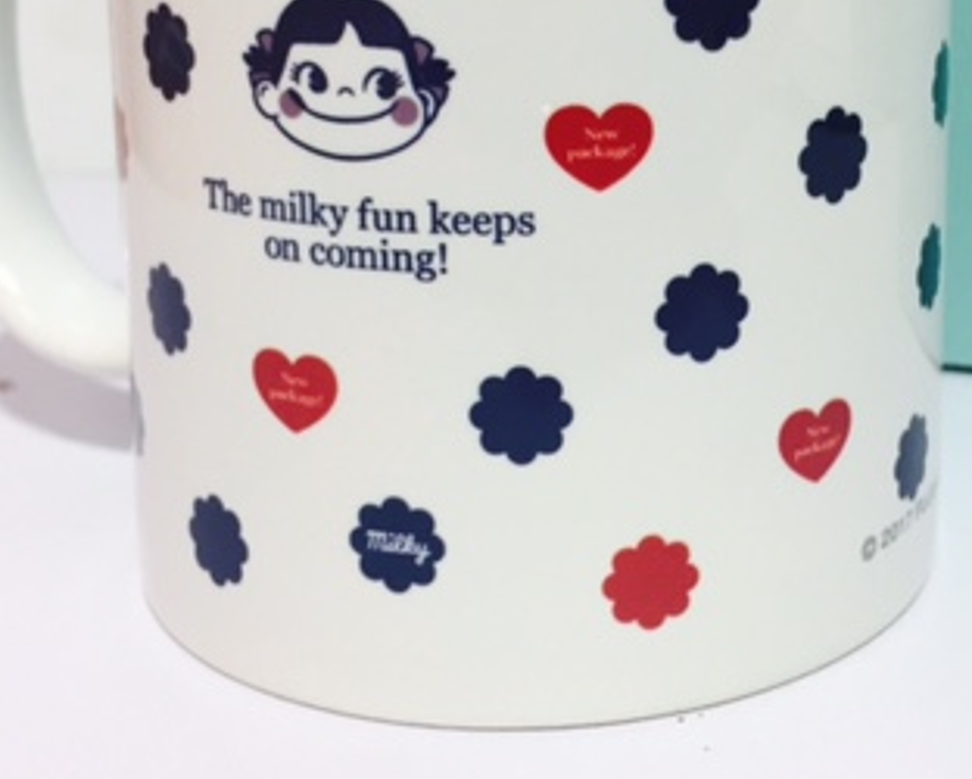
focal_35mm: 58
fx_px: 1670
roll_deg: -1.1
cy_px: 97
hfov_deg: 32.1
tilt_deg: -7.3
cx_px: 673
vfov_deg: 25.5
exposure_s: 1/33
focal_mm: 4.15
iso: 80
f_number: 2.2
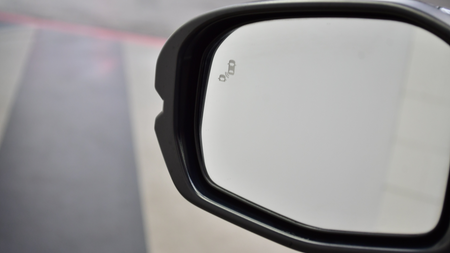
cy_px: 108
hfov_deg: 24.6
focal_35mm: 87
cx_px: 225
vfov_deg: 14.0
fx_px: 1032
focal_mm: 55
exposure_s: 1/40
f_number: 5.6
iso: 720
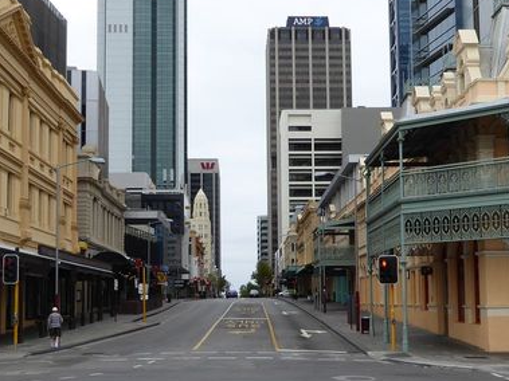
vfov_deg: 25.6
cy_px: 232
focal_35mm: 57
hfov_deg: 33.8
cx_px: 275
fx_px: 838
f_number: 3.4
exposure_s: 1/500
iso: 80
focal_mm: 4.7
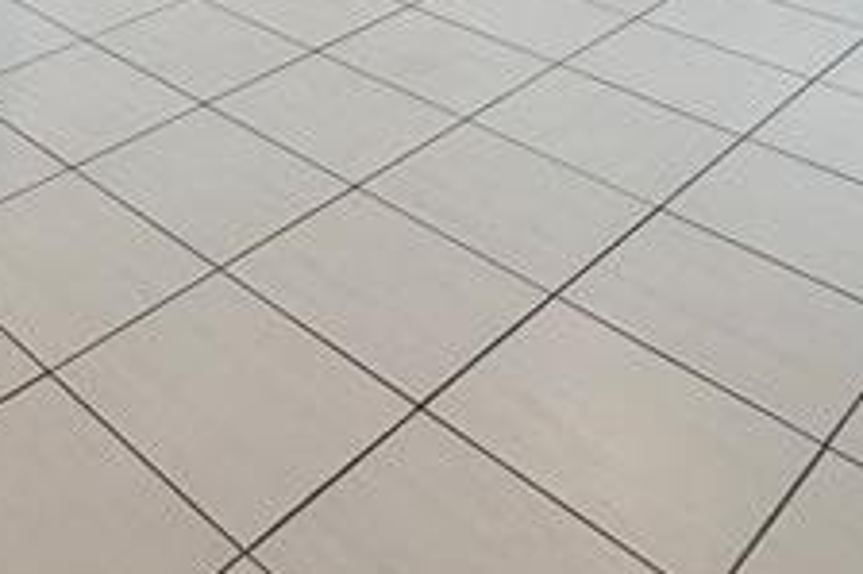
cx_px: -23
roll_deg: +0.8
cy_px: -489
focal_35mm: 50
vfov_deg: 19.4
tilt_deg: -1.4
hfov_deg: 35.4
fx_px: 1198
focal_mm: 2.22
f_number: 2.2
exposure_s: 1/120
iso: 100
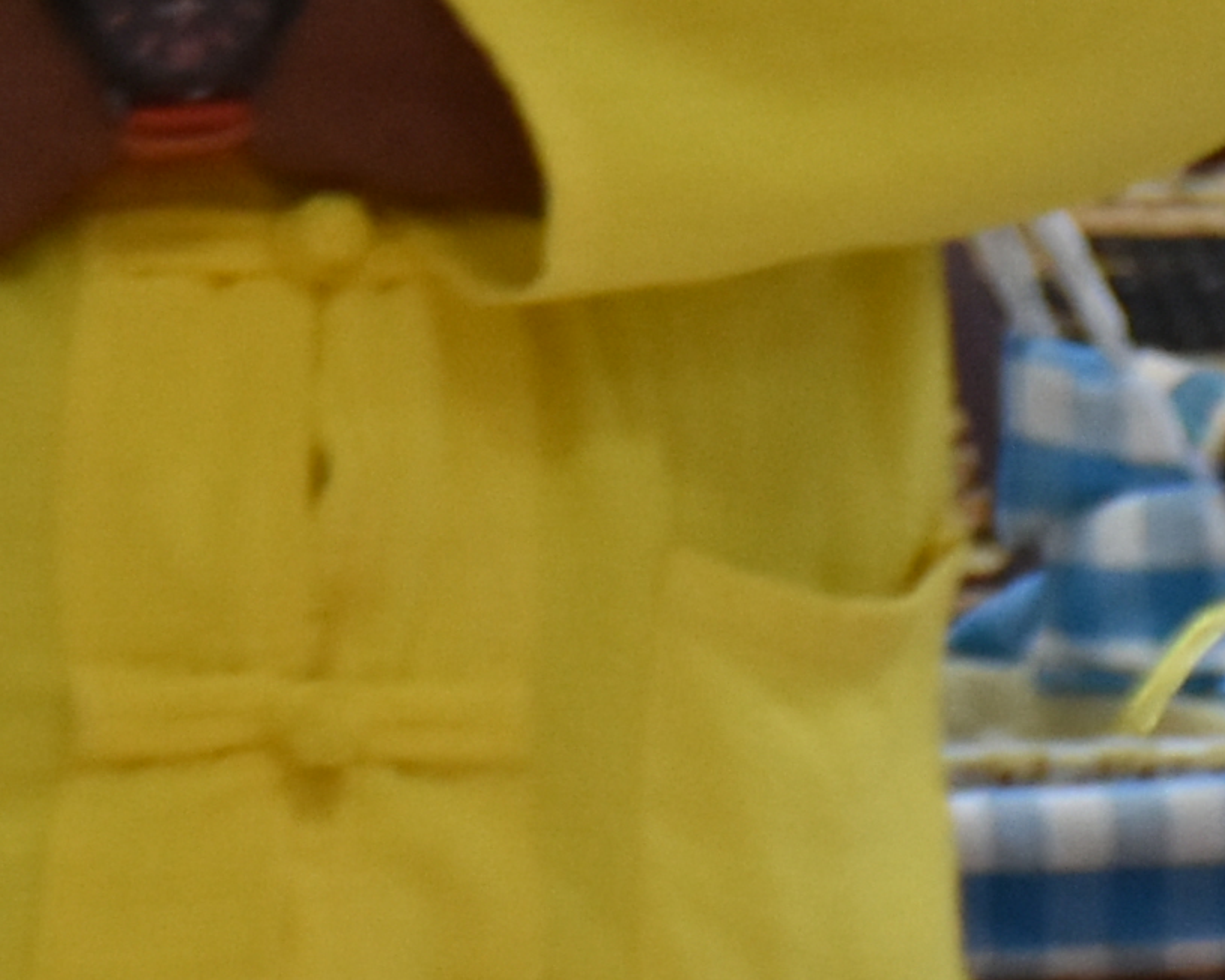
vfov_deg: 2.5
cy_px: -2011
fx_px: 22551
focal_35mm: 622
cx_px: -1900
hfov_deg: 3.1
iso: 640
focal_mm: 60
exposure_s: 1/60
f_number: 5
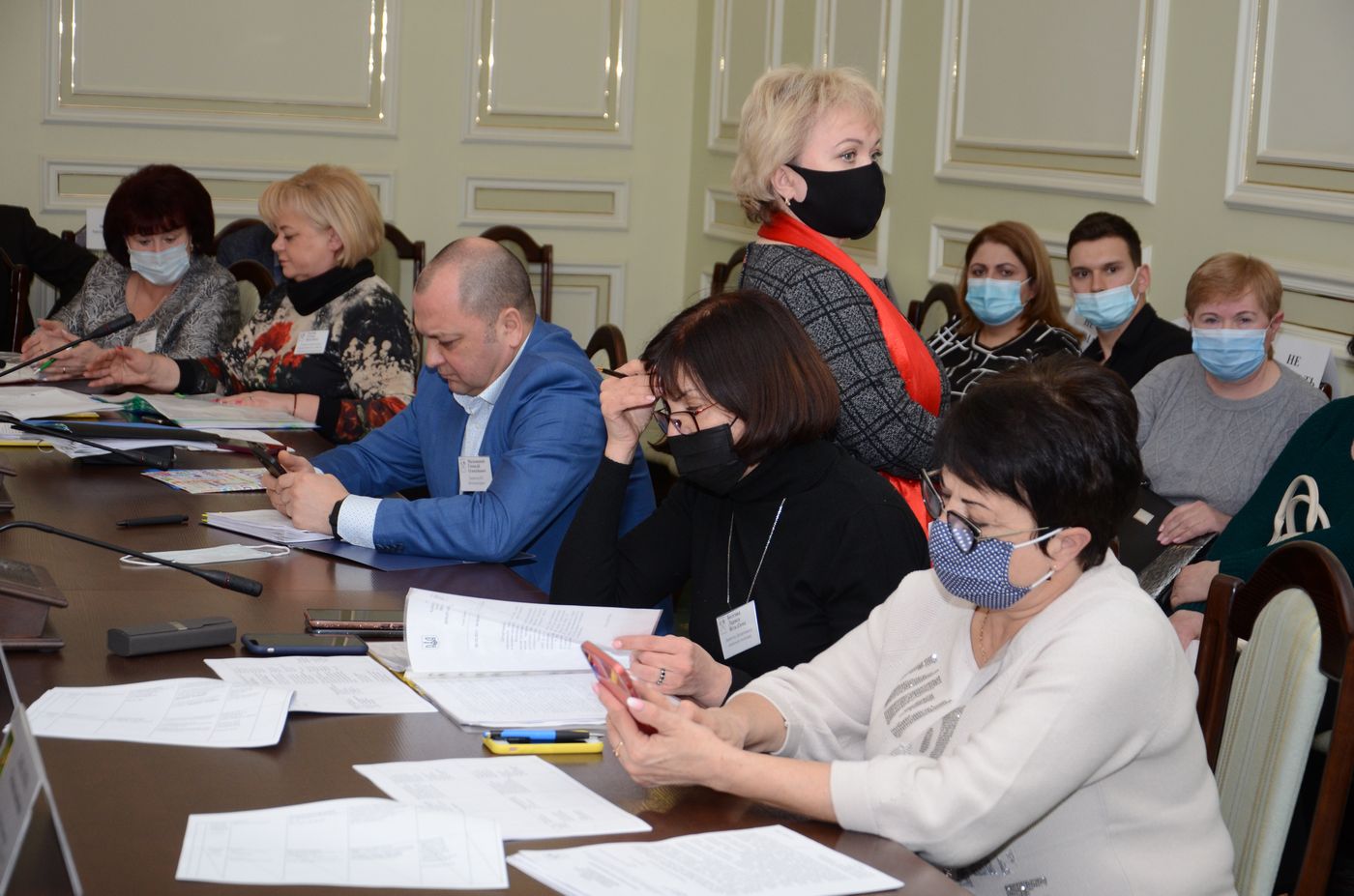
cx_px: 677
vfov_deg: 20.1
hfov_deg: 29.9
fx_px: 2533
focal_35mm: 68
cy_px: 448
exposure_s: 1/250
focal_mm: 45
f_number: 4.8
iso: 640
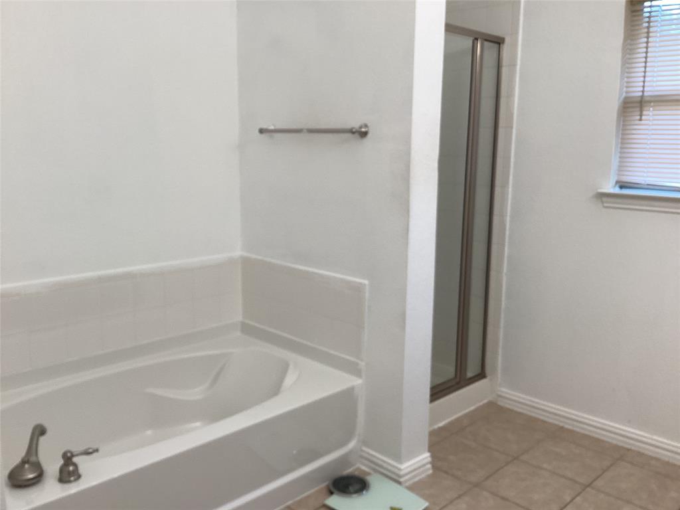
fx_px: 609
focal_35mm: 31
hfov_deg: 58.4
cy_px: 255
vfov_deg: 45.4
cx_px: 340
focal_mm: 3.3
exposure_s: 1/60
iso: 64
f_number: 2.4
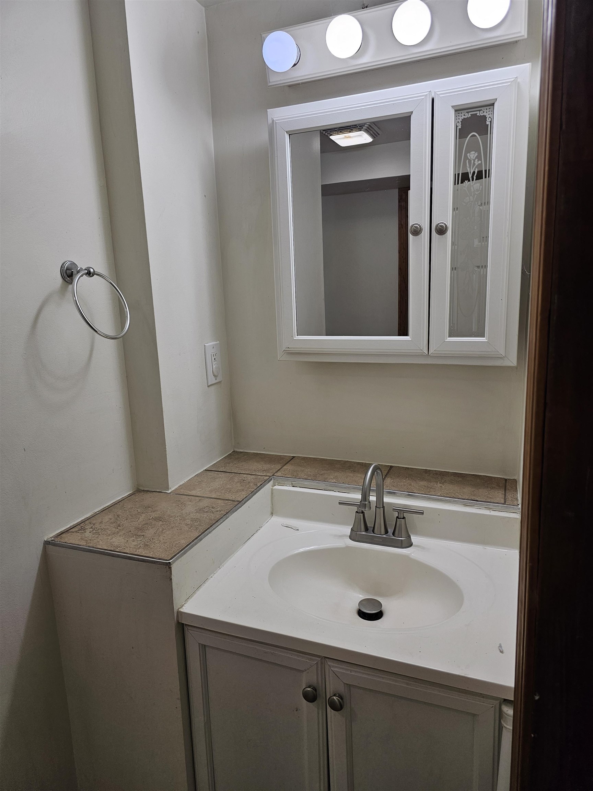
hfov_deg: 58.9
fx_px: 525
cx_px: 296
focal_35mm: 23
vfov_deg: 73.9
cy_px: 396
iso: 80
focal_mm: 6.3
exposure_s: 1/180
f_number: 1.7
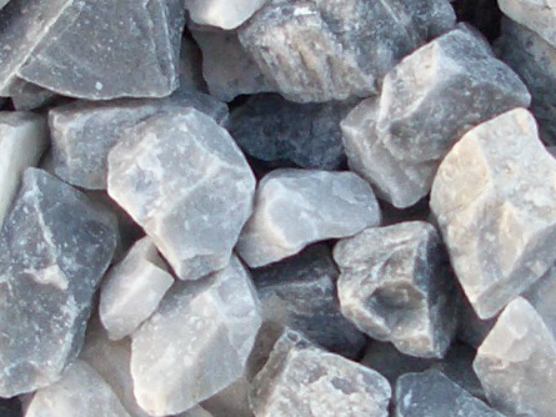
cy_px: 202
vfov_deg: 9.2
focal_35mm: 161
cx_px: 455
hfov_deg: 12.2
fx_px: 2587
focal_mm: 5.8
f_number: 2.6
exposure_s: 1/80
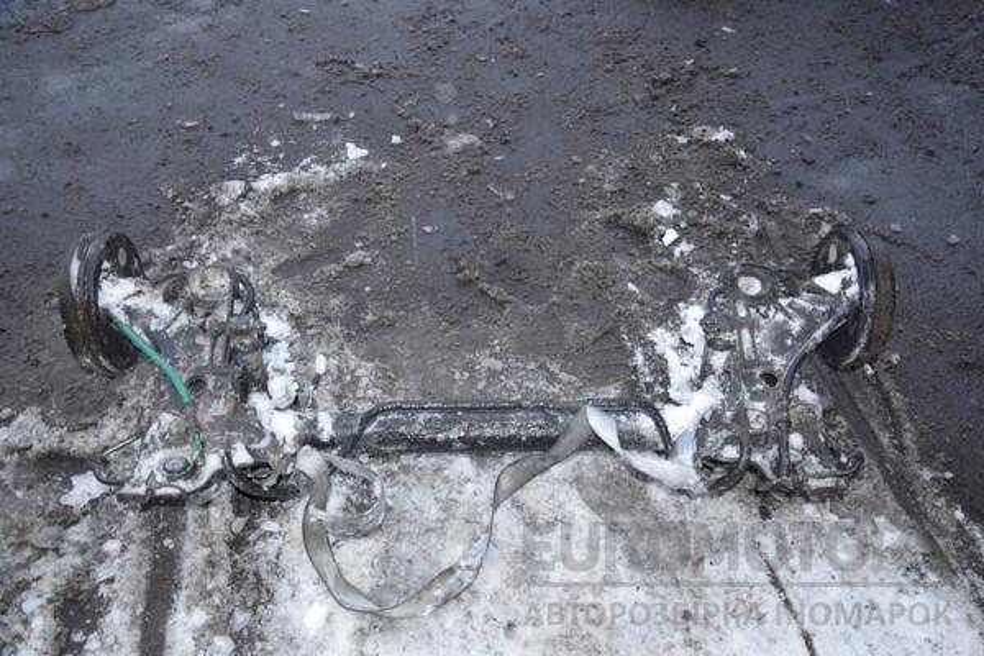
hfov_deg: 57.2
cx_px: 492
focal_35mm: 33
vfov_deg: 40.0
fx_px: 902
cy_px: 328
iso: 800
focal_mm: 22
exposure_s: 1/80
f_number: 5
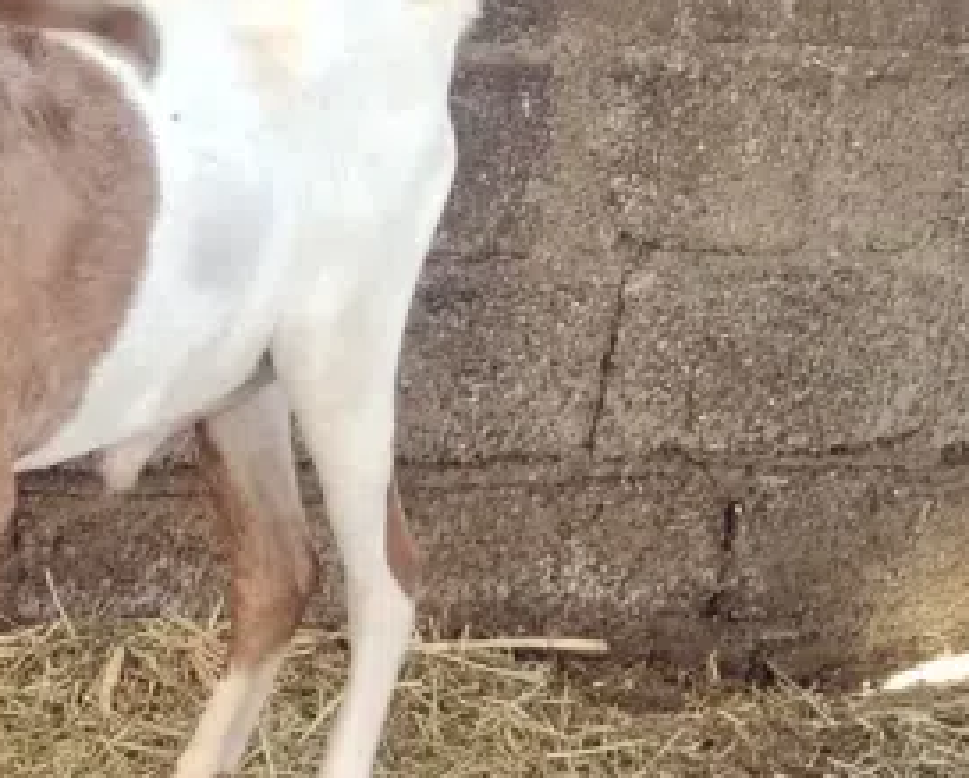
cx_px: 89
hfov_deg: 16.9
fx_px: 3215
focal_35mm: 112
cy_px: 366
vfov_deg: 13.8
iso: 756
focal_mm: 5.25
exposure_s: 1/33.3
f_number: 1.75
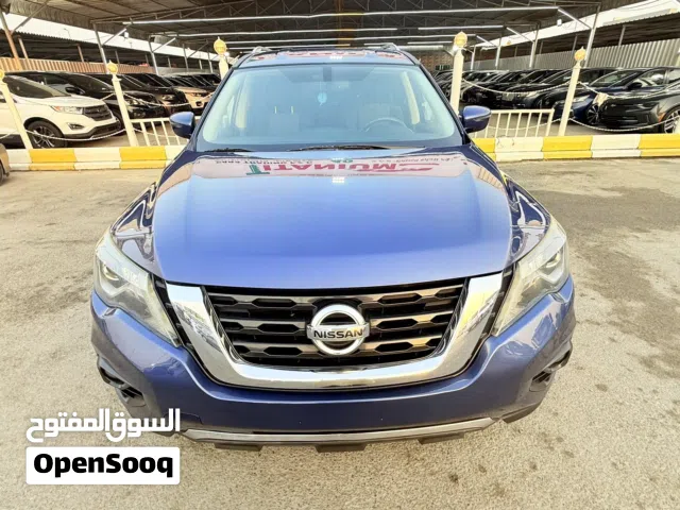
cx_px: 340
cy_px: 255
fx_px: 275
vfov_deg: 85.7
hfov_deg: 102.1
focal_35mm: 14
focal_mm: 2.22
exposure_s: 1/115
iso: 64
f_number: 2.2
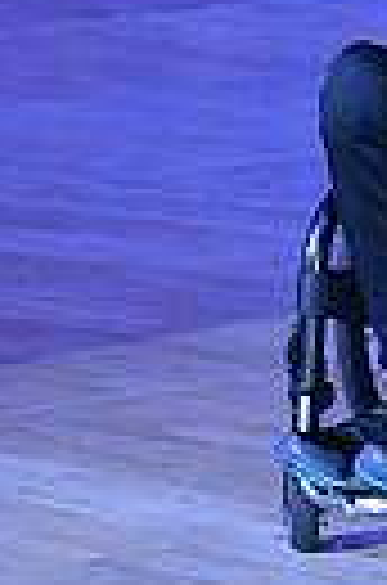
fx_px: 7943
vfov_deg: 4.2
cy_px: -202
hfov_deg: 2.8
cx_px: 560
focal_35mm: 490
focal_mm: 110
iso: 2000
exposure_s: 1/250
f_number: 5
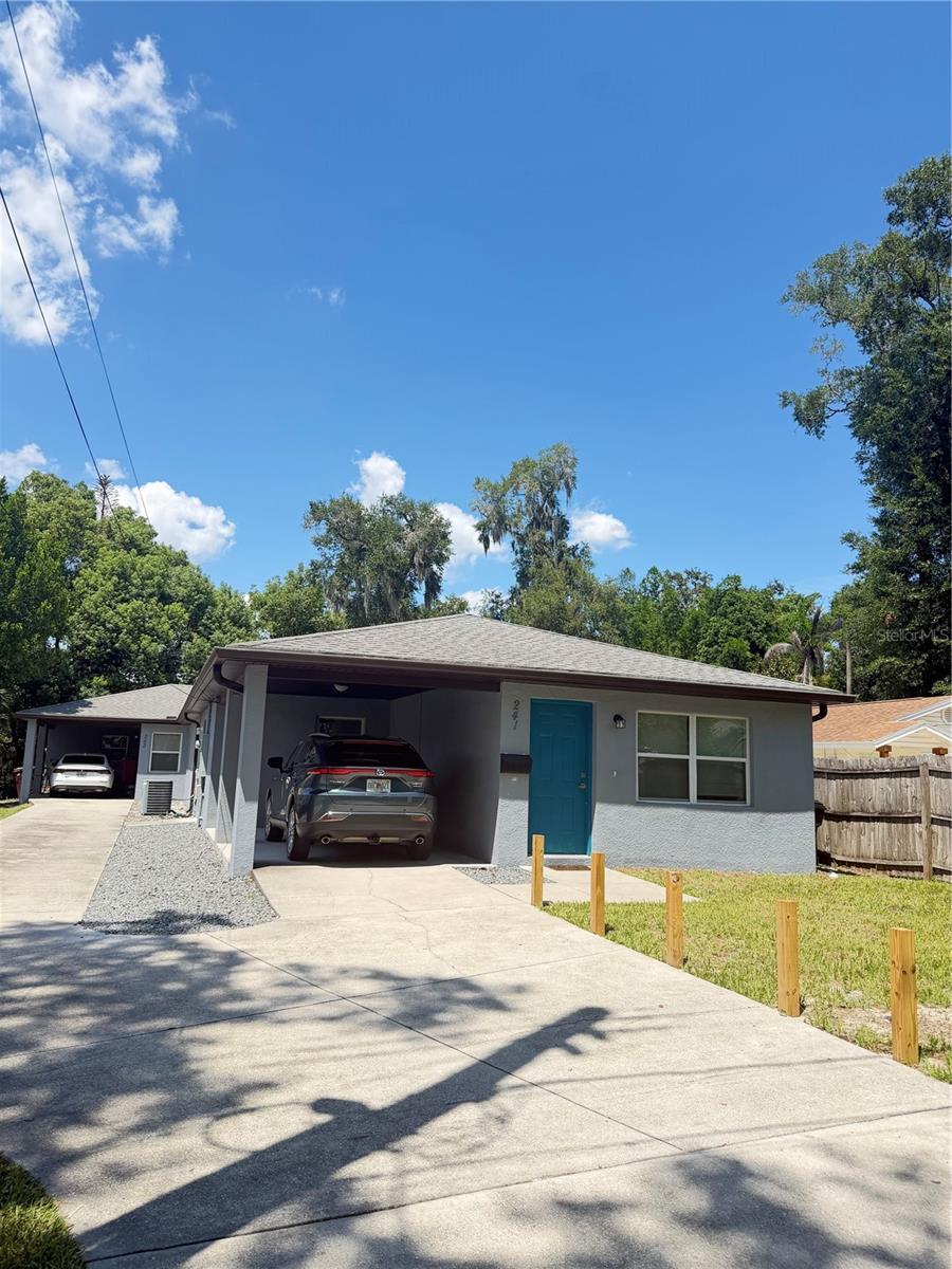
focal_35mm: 24
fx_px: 880
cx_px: 476
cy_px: 634
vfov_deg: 71.6
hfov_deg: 56.8
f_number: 1.78
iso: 100
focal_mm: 6.76
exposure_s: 1/1901
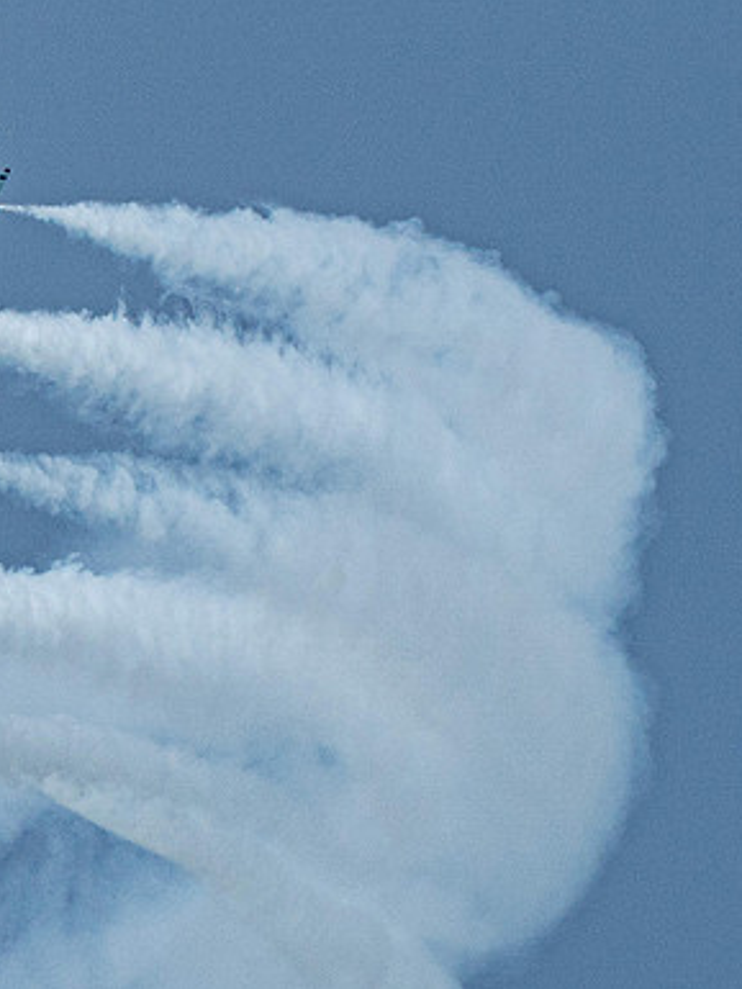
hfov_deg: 1.0
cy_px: 490
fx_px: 41590
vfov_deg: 1.4
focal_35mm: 1456
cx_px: -98
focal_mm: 400
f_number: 10
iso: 640
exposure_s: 1/2000
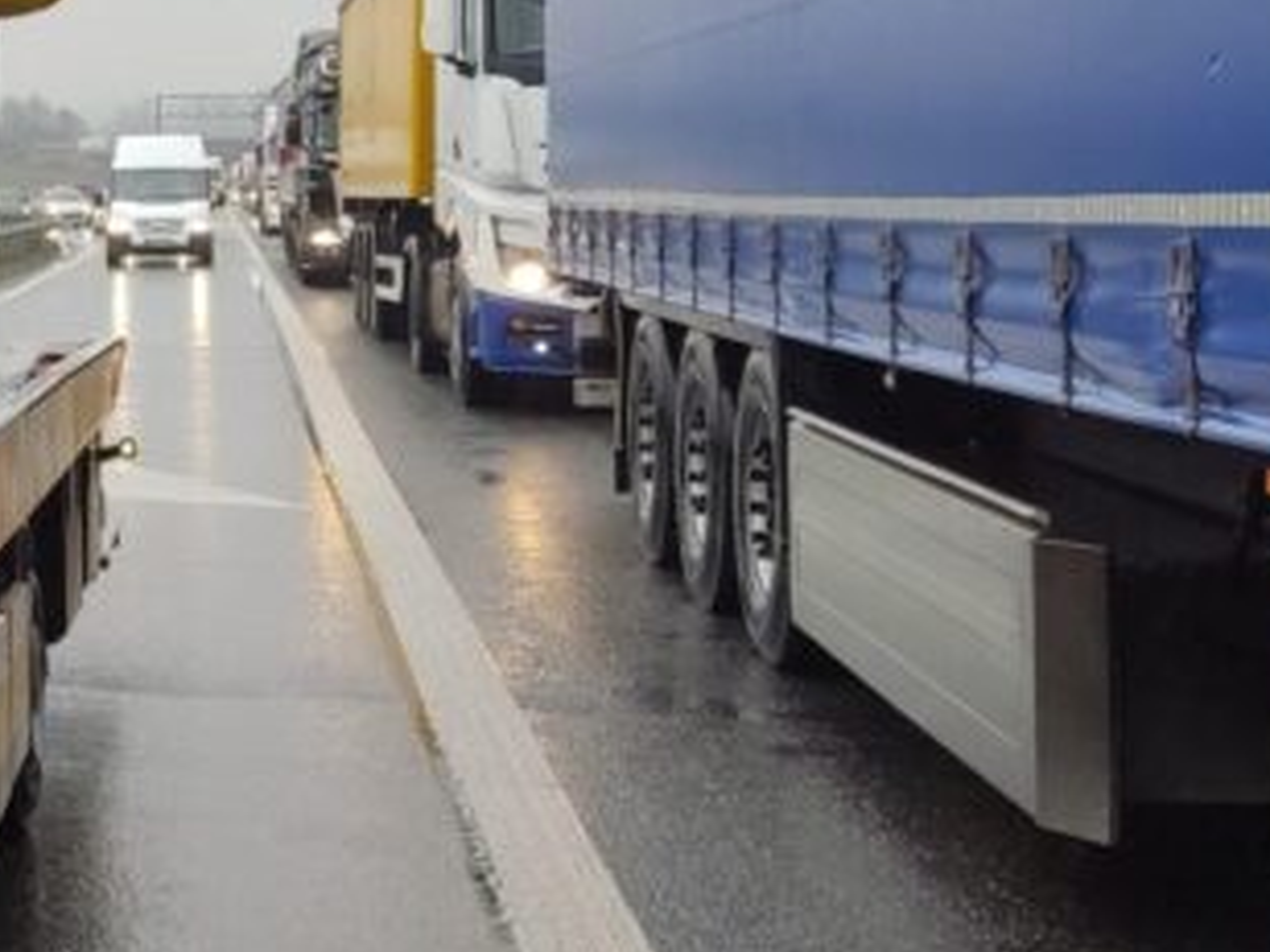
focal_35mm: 83
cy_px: 247
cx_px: -581
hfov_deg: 20.5
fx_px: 3045
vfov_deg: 17.7
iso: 50
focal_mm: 4.71
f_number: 1.79
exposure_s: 1/218
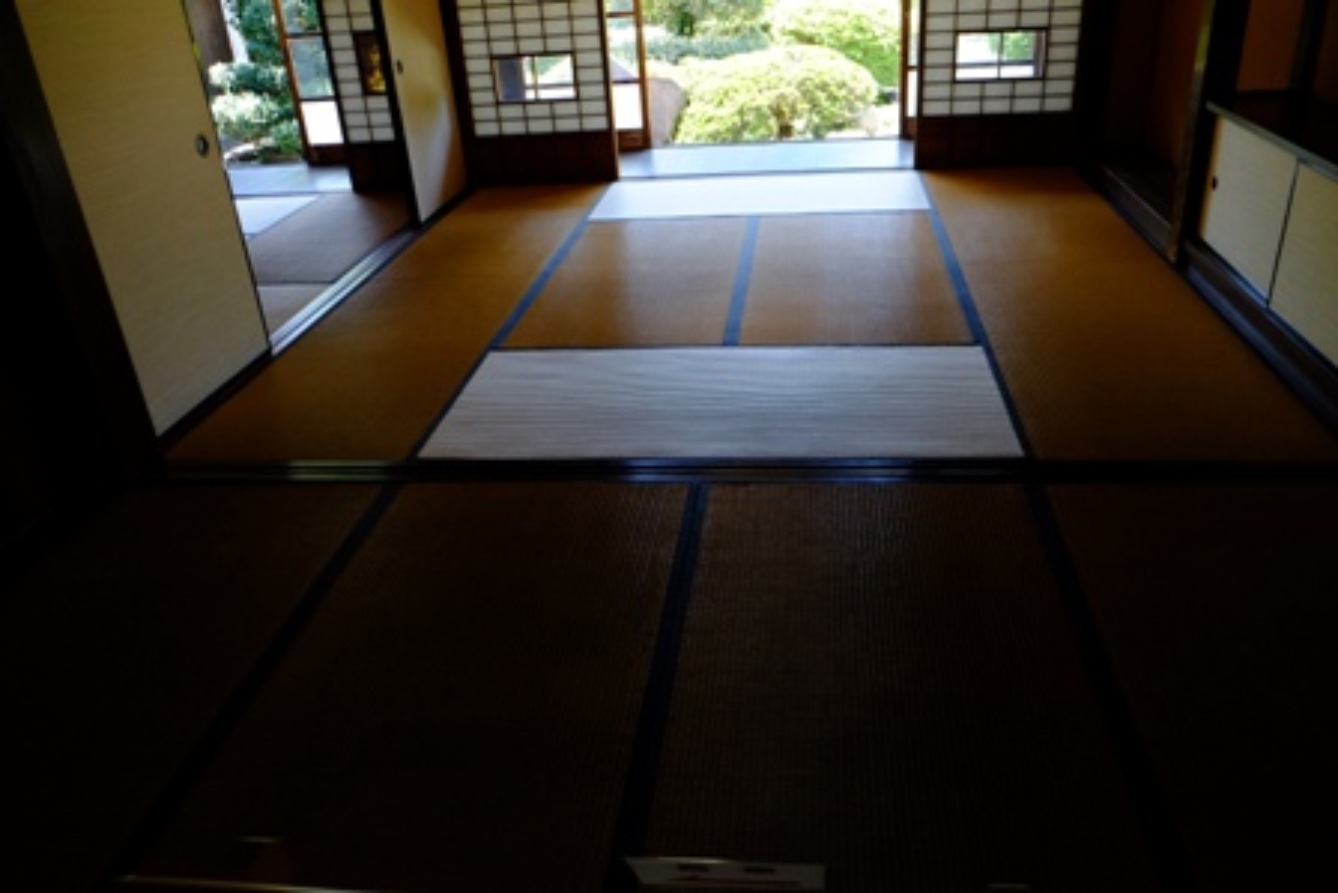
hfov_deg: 67.4
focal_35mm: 27
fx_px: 1004
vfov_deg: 48.0
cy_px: 446
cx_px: 669
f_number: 2.8
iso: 1600
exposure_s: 1/450
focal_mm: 18
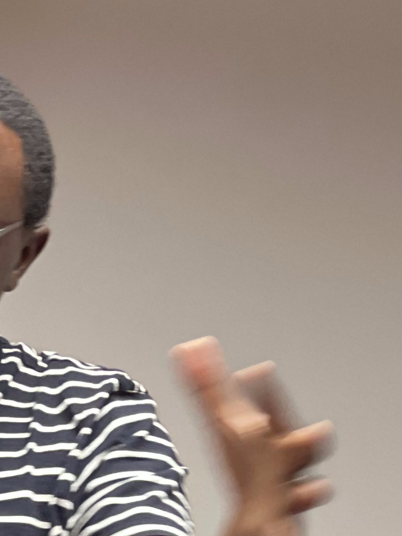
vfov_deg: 7.0
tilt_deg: +2.2
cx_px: 7
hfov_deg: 5.3
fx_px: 4350
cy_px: 665
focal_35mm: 281
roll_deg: +0.5
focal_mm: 9
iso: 200
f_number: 2.8
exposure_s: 1/33
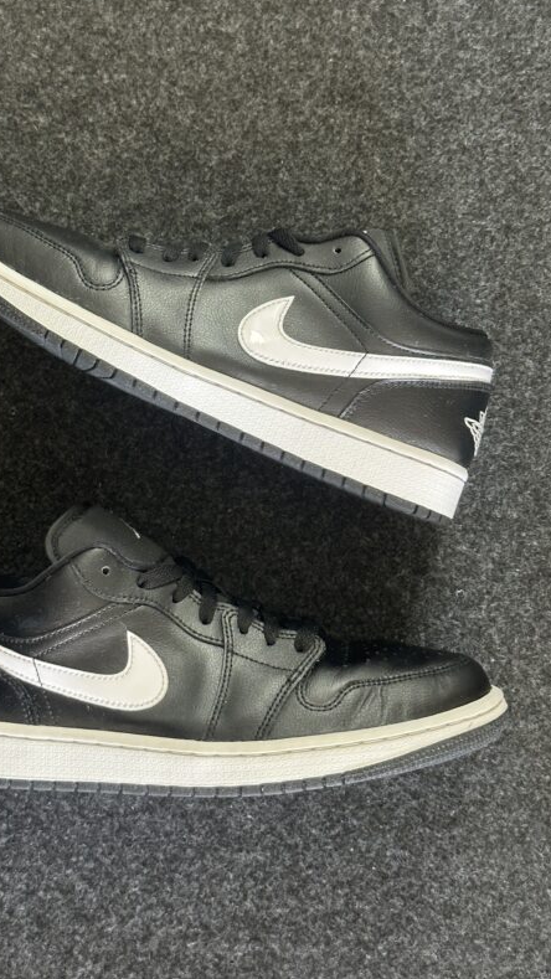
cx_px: 217
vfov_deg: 39.2
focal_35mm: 53
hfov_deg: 22.6
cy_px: 487
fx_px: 1376
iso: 200
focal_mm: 6.86
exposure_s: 1/50
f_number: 1.78
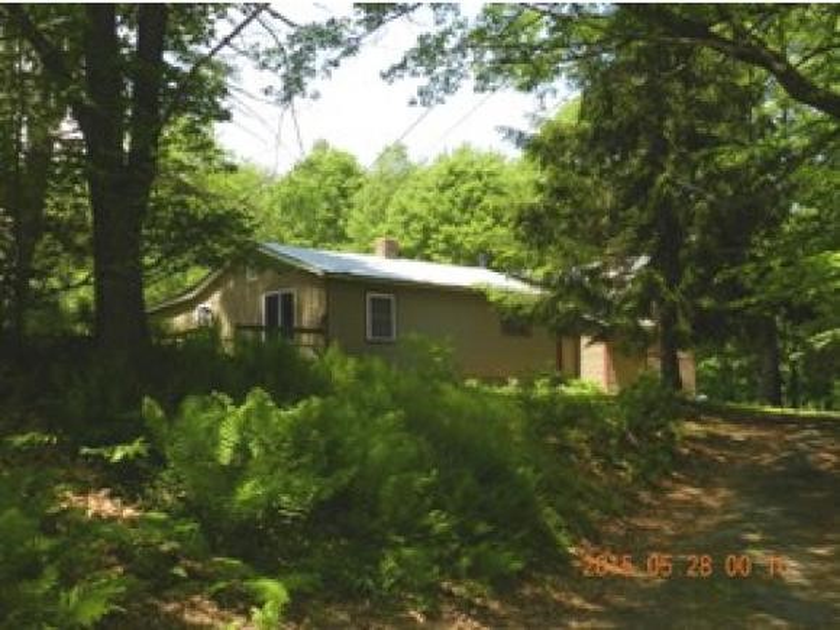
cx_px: 420
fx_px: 1116
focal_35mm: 46
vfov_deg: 31.5
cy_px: 315
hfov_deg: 41.2
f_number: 4.2
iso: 160
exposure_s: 1/500
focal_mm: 8.1
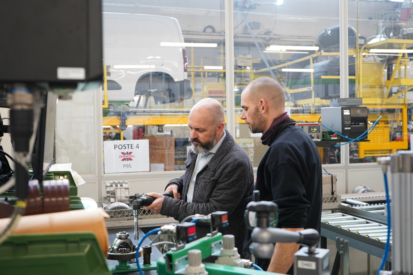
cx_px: 206
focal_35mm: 41
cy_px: 138
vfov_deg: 32.6
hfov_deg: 47.4
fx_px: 470
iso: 1600
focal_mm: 41
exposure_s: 1/100
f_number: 5.6
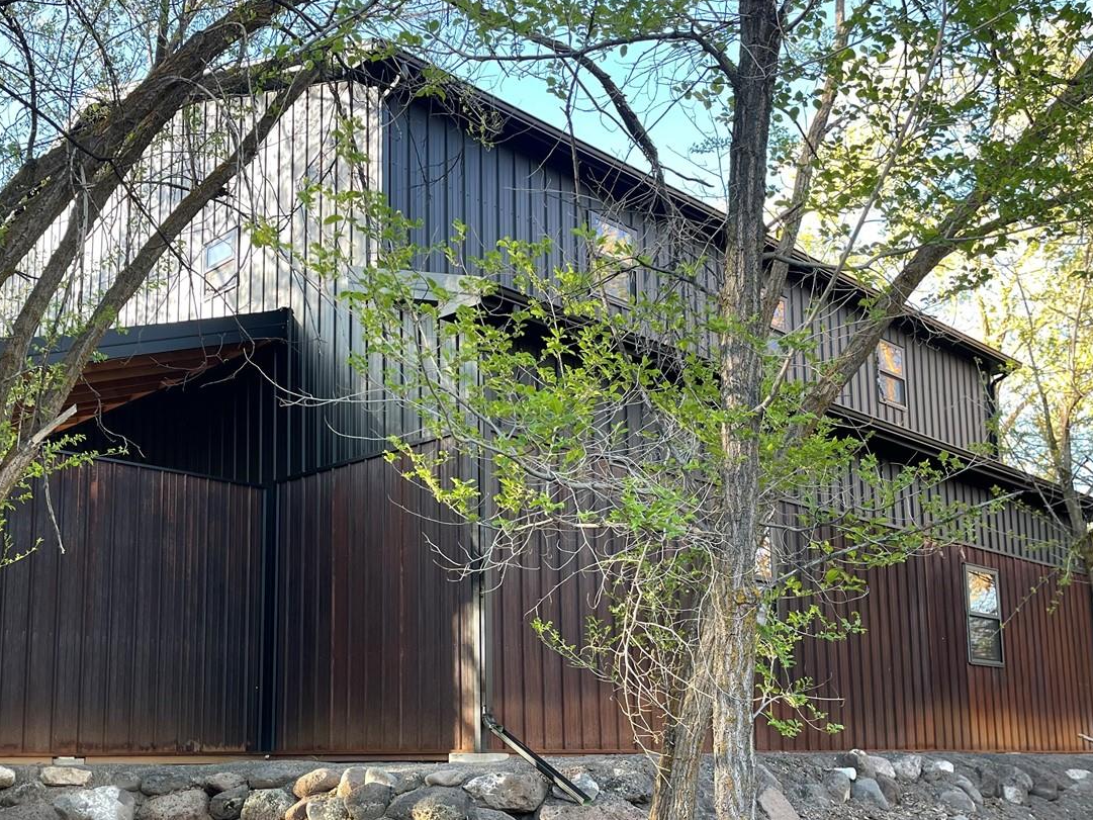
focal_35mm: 37
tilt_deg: +7.7
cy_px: 571
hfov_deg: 49.8
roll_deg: -0.1
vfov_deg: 38.1
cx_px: 433
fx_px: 1168
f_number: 1.6
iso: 50
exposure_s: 1/121
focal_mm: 5.1
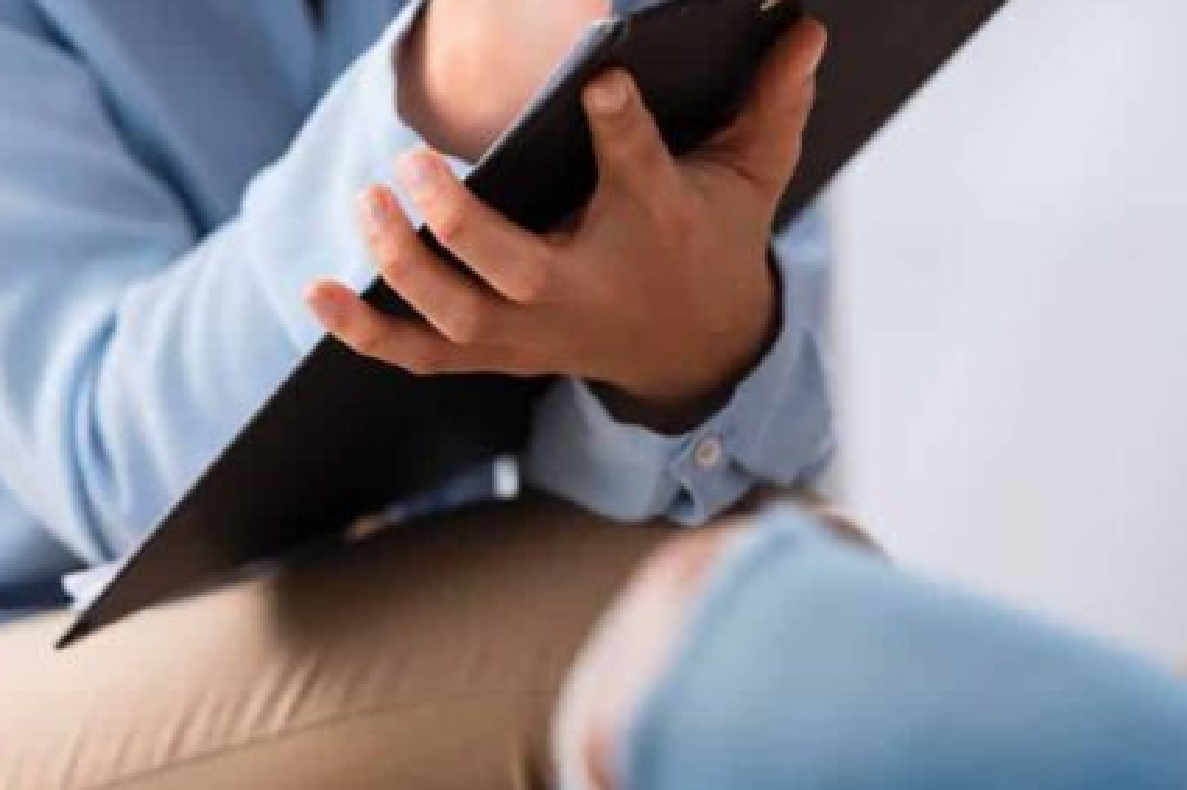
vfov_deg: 5.6
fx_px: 8042
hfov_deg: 8.4
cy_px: 133
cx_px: 1039
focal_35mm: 244
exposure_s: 1/200
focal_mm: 135
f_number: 2.8
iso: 160
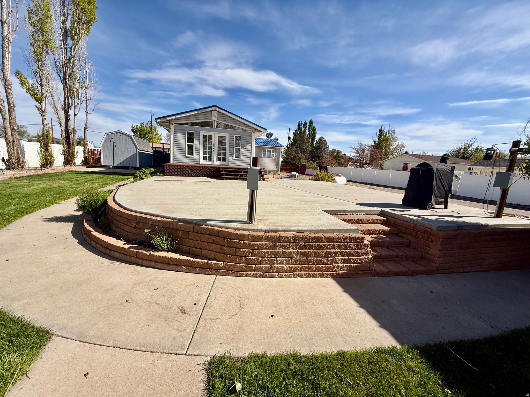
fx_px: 214
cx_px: 265
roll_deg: -3.0
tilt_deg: -8.3
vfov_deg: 85.7
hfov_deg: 102.1
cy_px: 198
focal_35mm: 14
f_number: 2.2
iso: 50
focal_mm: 2.22
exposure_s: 1/2611
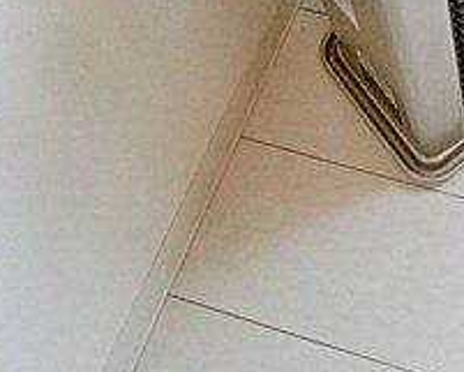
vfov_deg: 22.5
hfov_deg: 29.1
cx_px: 501
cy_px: -139
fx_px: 811
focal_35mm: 59
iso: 320
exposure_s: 1/125
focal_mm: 4.06
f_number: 2.7
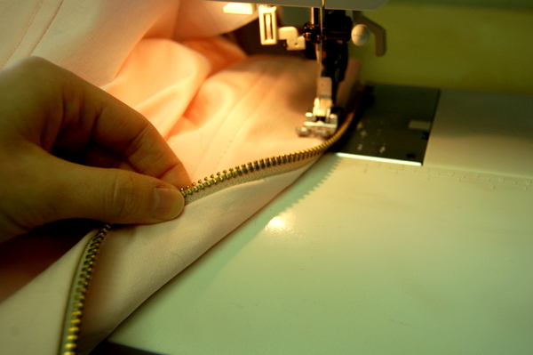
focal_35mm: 45
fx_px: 666
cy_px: 178
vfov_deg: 29.8
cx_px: 266
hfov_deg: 43.6
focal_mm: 30
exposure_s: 1/100
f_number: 5
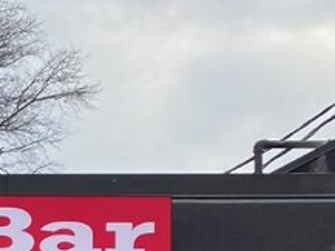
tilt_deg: +3.3
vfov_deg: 9.7
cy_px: 474
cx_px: -415
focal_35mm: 144
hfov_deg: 11.7
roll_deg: +0.7
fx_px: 1394
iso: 32
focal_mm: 4.25
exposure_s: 1/489
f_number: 1.8
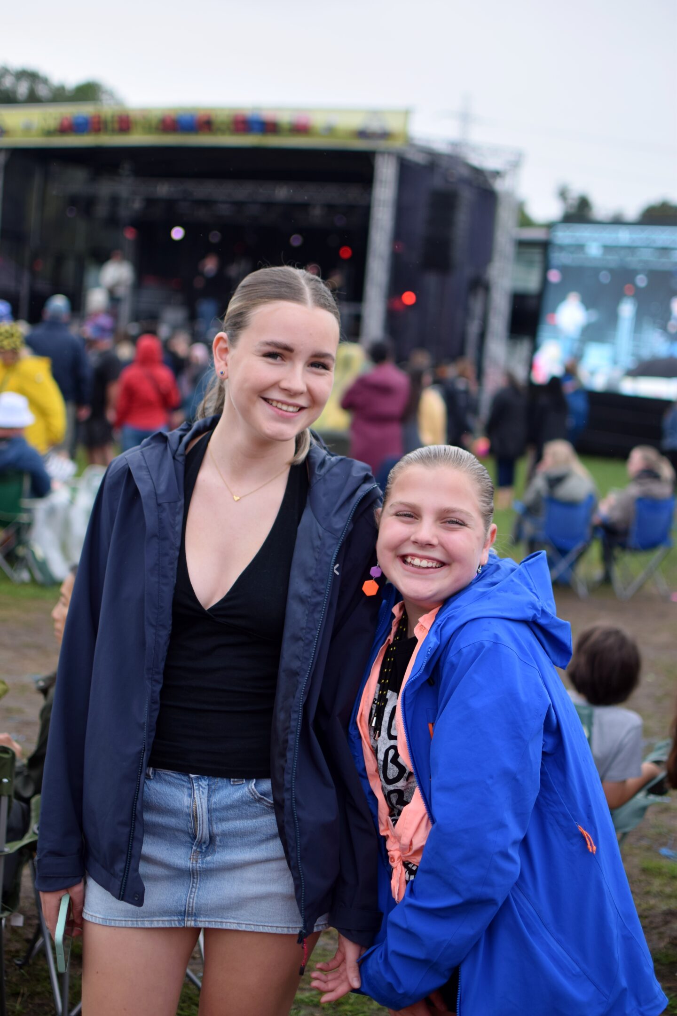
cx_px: 338
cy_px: 508
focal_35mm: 52
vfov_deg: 37.9
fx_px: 1481
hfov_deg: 25.8
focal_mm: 35
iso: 100
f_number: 1.8
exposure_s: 1/1000
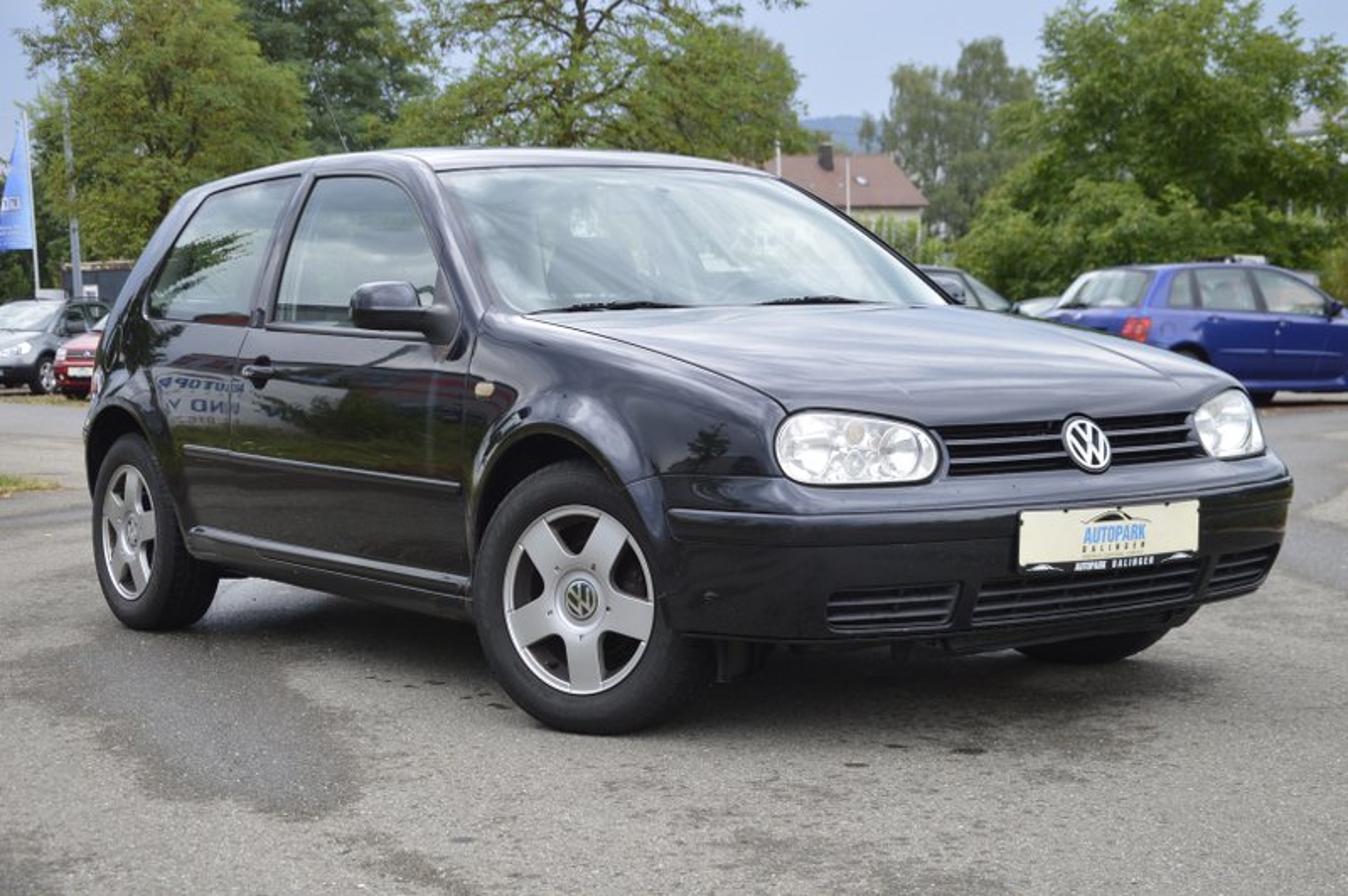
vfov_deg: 22.6
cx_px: 674
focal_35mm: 60
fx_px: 2245
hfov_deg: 33.4
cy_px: 448
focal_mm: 40
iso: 220
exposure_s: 1/125
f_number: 5.6
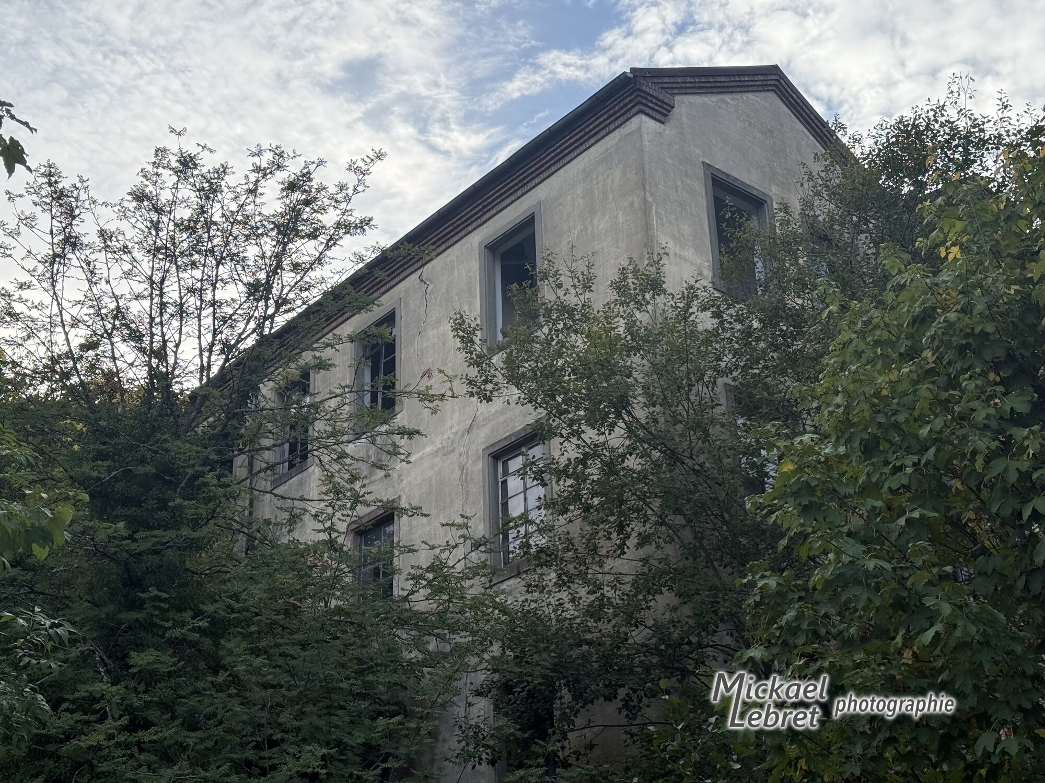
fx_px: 1449
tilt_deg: +26.9
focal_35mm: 48
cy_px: 392
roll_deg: +1.4
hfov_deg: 39.7
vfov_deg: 30.3
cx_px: 522
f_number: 1.78
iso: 100
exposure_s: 1/2273
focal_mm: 6.76
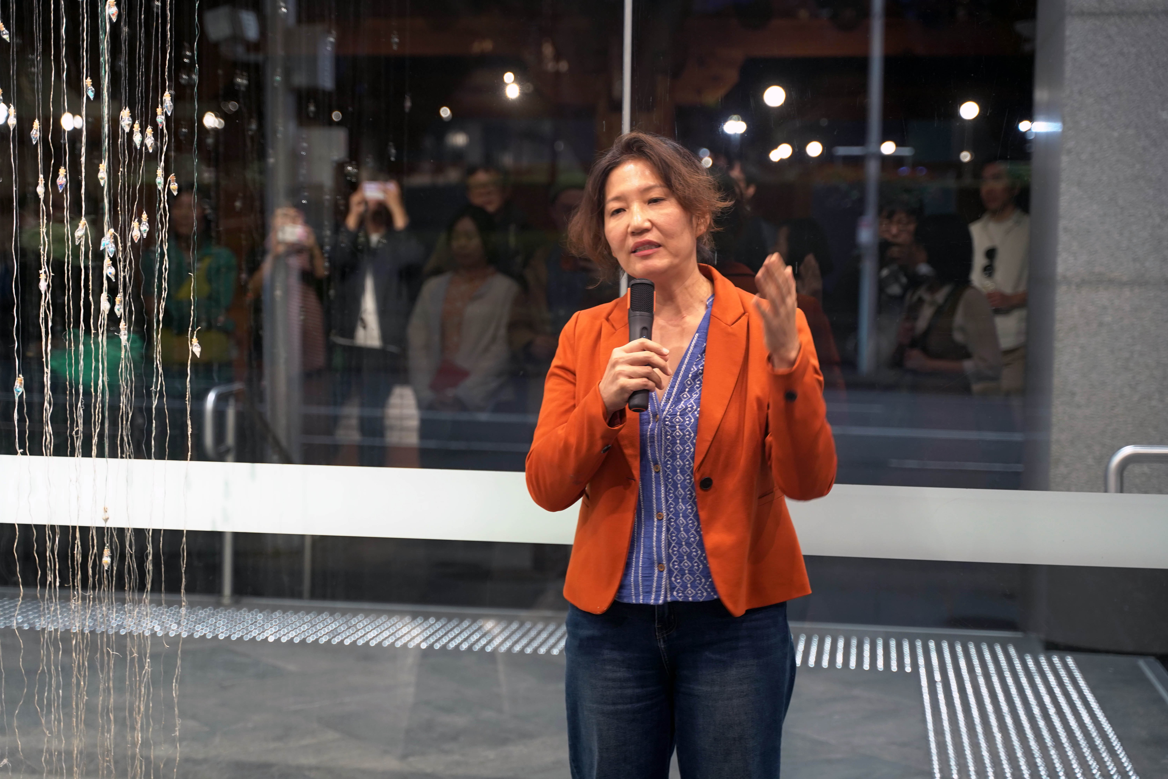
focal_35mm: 55
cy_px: 390
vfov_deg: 24.6
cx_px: 584
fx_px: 1784
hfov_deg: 36.2
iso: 1250
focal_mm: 55
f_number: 2.8
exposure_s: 1/60
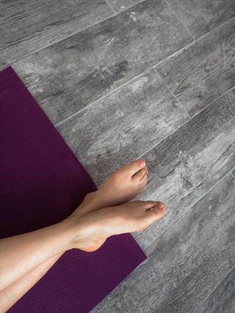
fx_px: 299
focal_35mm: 33
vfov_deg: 55.4
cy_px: 156
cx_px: 118
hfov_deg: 42.9
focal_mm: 4.12
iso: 50
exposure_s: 1/430
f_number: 2.4
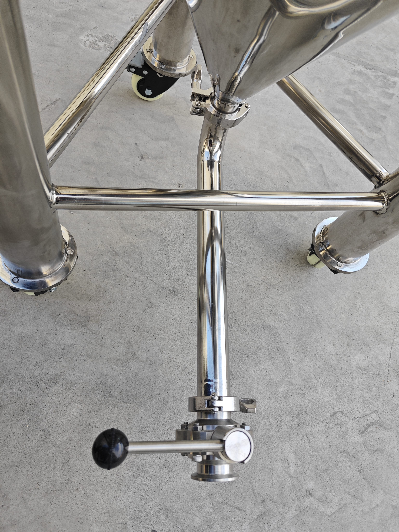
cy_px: 266
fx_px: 353
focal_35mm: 23
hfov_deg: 58.9
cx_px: 200
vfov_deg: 73.9
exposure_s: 1/387
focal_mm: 5.43
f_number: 1.8
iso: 50
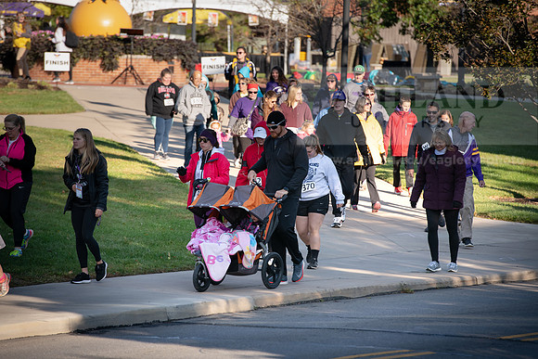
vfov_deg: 6.9
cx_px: 269
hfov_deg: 10.3
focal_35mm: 200
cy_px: 180
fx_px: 2989
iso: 200
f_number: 5
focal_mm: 200
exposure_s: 1/640
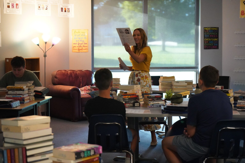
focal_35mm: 70
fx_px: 476
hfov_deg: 28.8
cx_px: 122
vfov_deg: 19.5
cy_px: 82
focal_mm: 70
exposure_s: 1/160
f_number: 5.6
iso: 12800
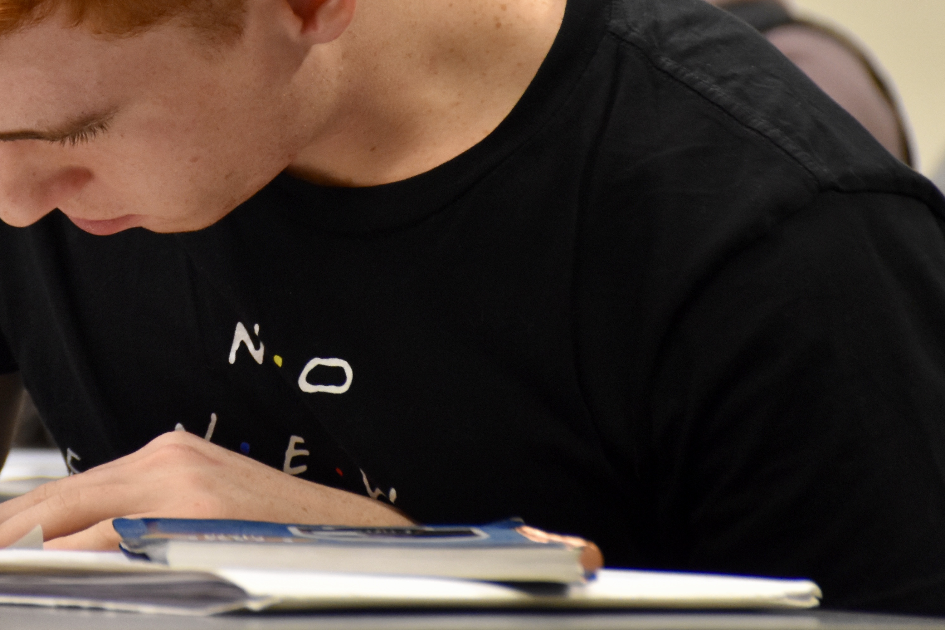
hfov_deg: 6.6
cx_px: 152
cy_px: 105
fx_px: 8189
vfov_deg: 4.4
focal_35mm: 312
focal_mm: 105
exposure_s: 1/60
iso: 1100
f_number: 5.6
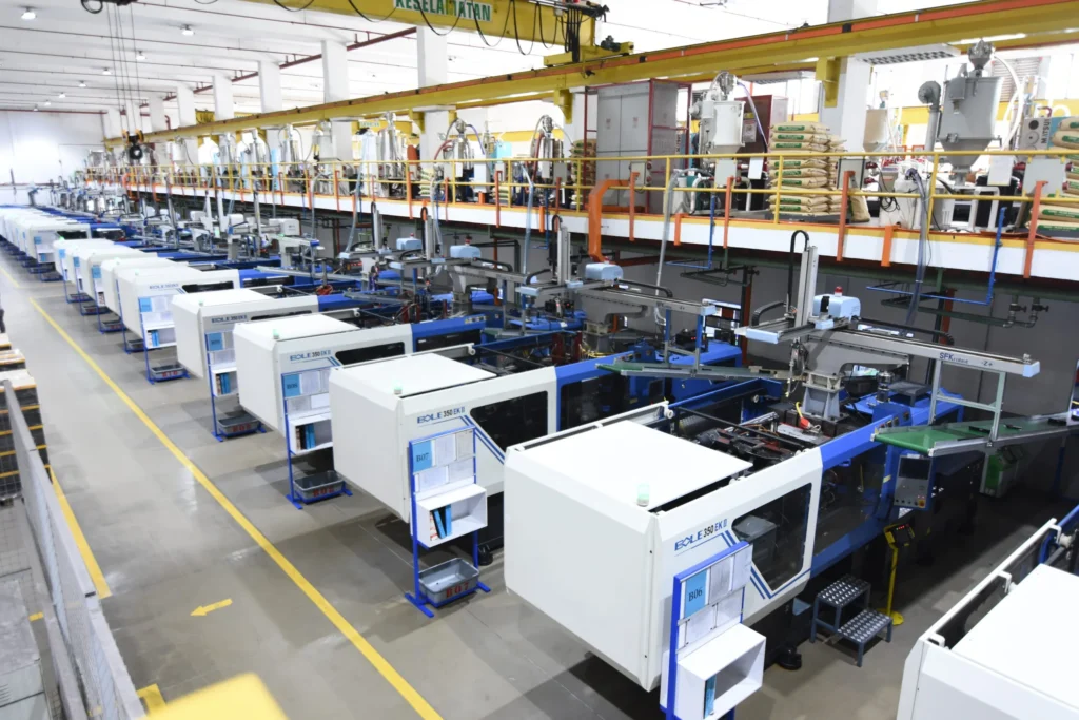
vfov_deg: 53.1
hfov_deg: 73.7
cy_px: 360
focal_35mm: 24
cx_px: 540
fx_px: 719
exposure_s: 1/45
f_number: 4
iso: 800
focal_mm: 16
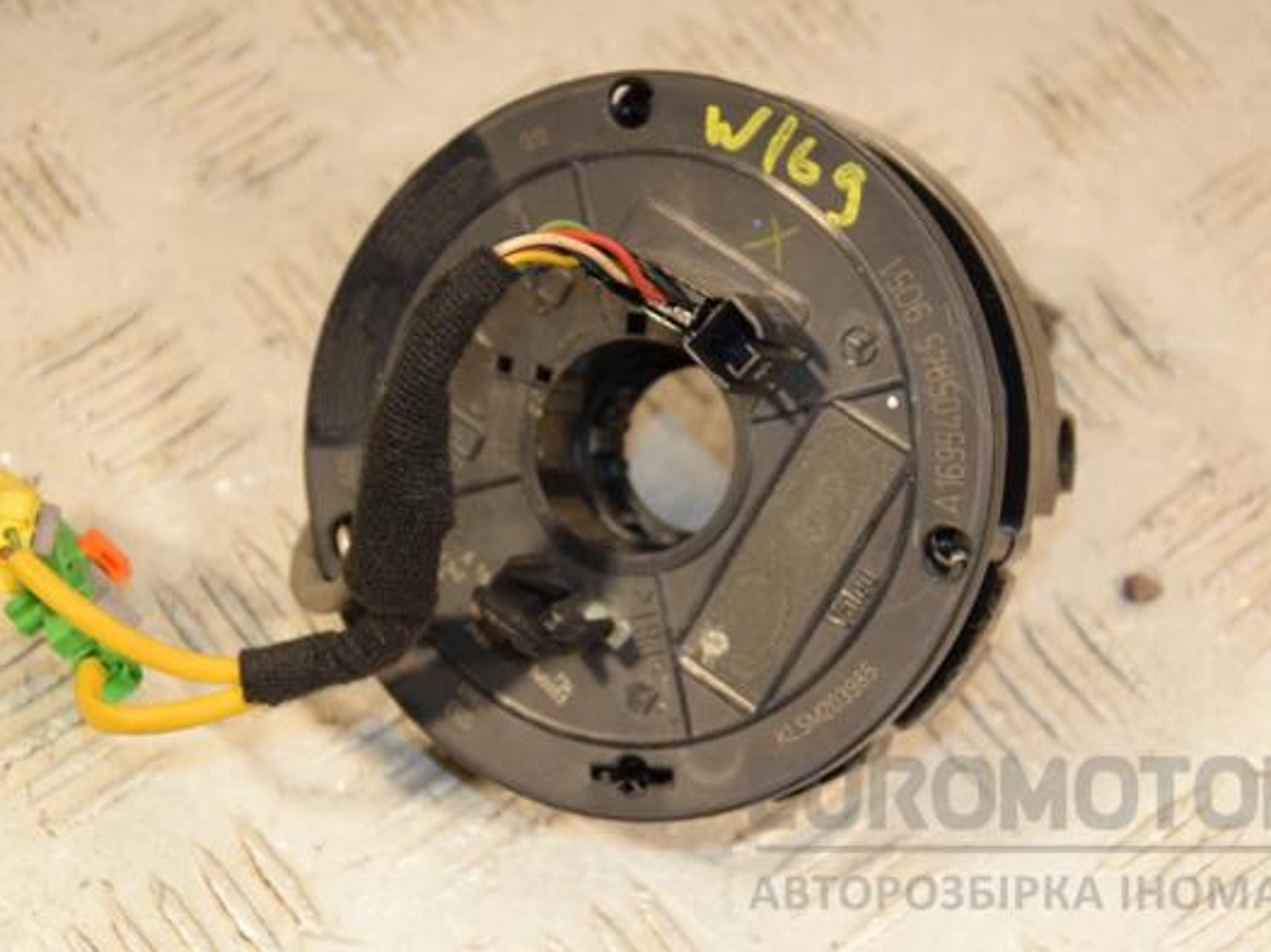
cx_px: 703
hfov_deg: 19.3
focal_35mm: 102
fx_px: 3743
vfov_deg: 14.5
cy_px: 471
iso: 800
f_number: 5.3
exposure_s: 1/160
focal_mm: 62
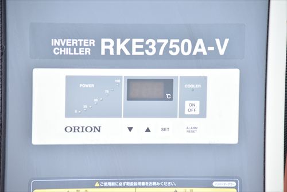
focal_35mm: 210
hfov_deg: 9.8
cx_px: 144
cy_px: 96
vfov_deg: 6.6
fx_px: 1675
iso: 1250
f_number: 6.3
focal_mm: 140
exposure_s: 1/400
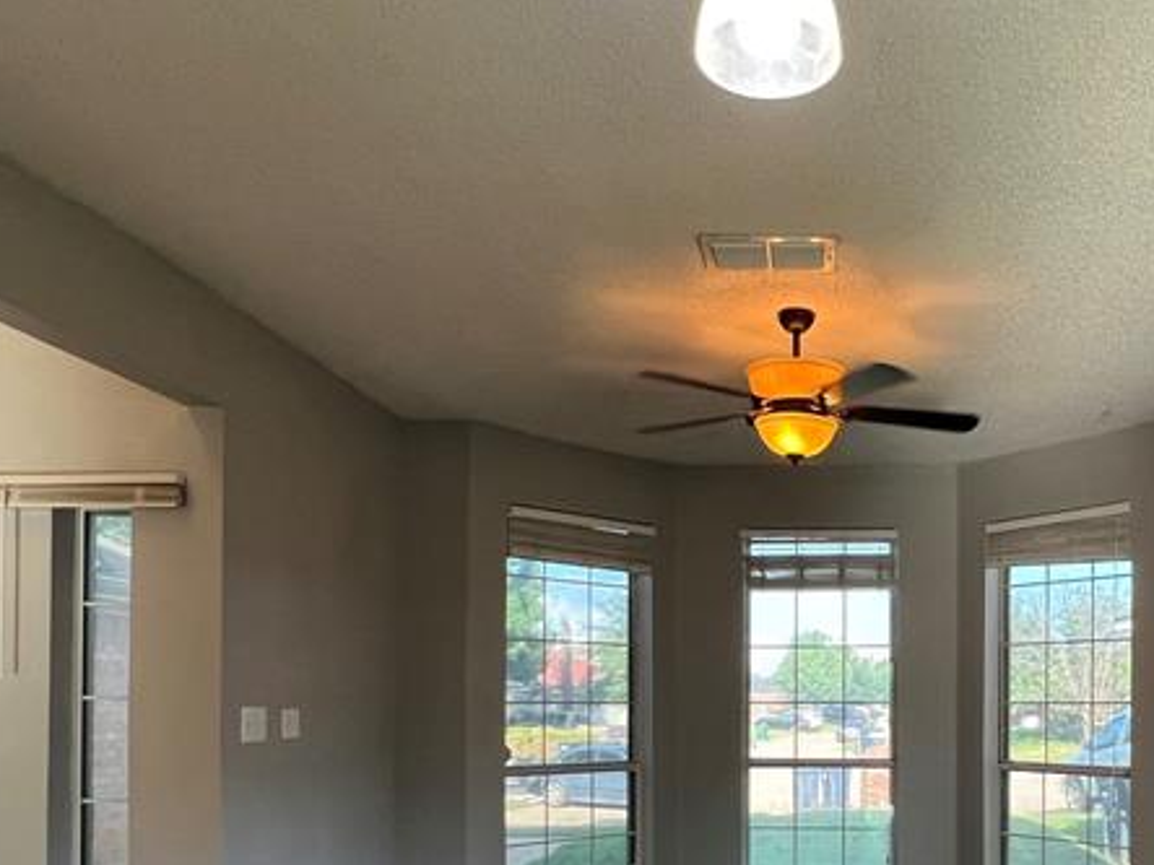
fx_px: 1000
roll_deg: +0.0
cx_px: 832
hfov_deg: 57.6
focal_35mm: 30
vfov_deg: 44.3
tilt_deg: +0.0
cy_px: 704
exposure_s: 1/120
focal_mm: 1.57
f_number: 1.8
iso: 250
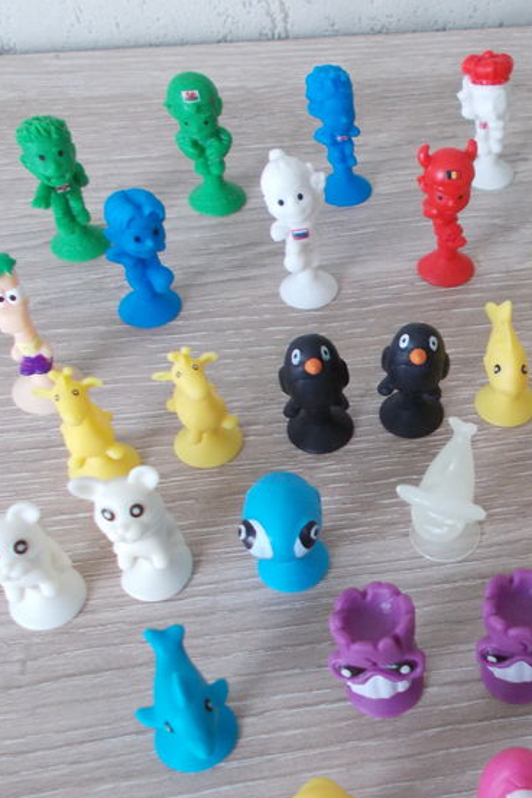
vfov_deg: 40.0
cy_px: 506
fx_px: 1086
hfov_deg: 26.1
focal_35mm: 49
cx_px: 531
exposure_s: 1/15
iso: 200
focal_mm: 4.6
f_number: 3.2
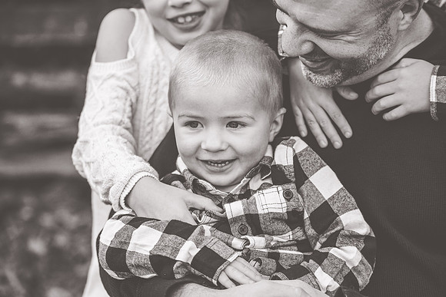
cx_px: 223
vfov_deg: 13.0
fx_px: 1301
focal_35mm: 105
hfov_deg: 19.5
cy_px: 148
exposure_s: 1/1000
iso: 400
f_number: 3.5
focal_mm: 105
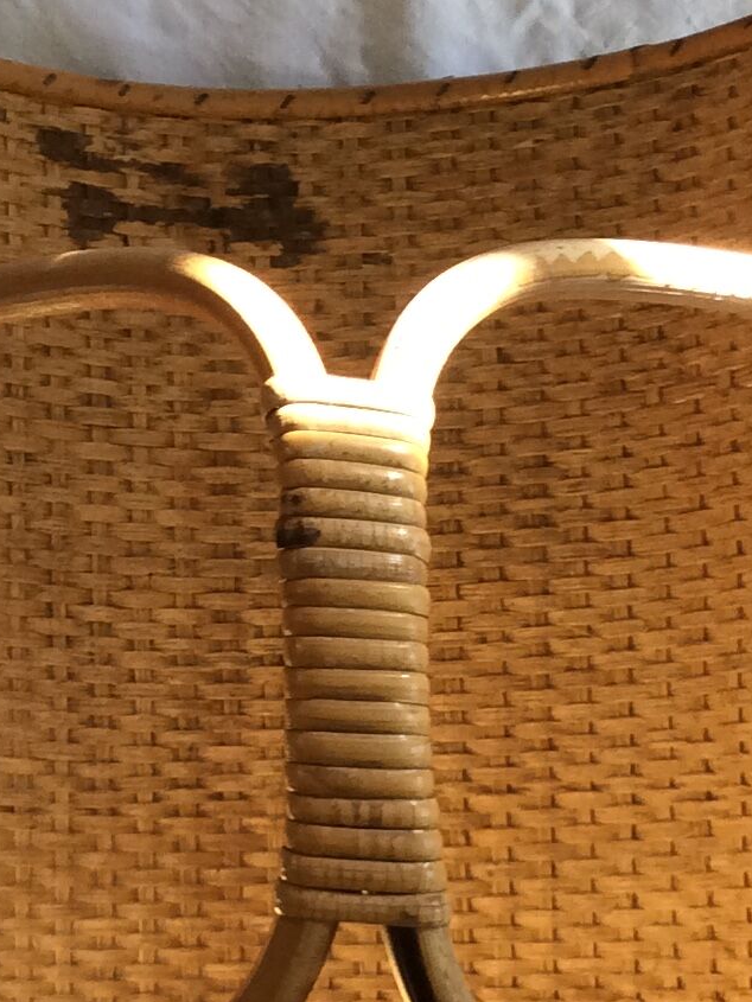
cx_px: 288
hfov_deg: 15.1
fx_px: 2838
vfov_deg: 19.9
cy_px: 691
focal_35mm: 98
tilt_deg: -85.0
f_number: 2.4
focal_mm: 3.3
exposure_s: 1/24
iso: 64
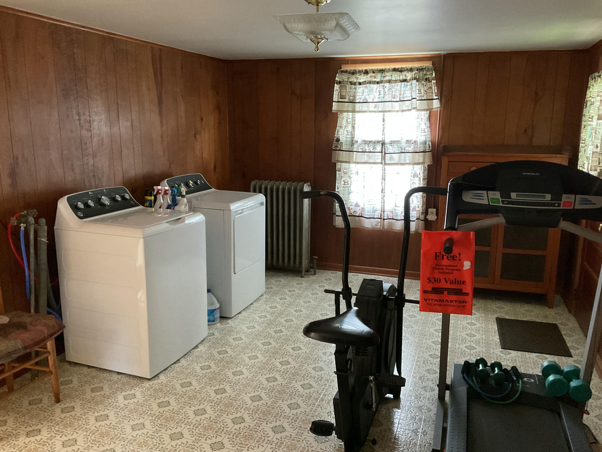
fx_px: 504
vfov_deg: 48.2
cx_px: 301
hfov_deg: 61.7
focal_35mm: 29
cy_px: 226
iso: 400
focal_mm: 3
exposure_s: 1/30
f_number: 1.8
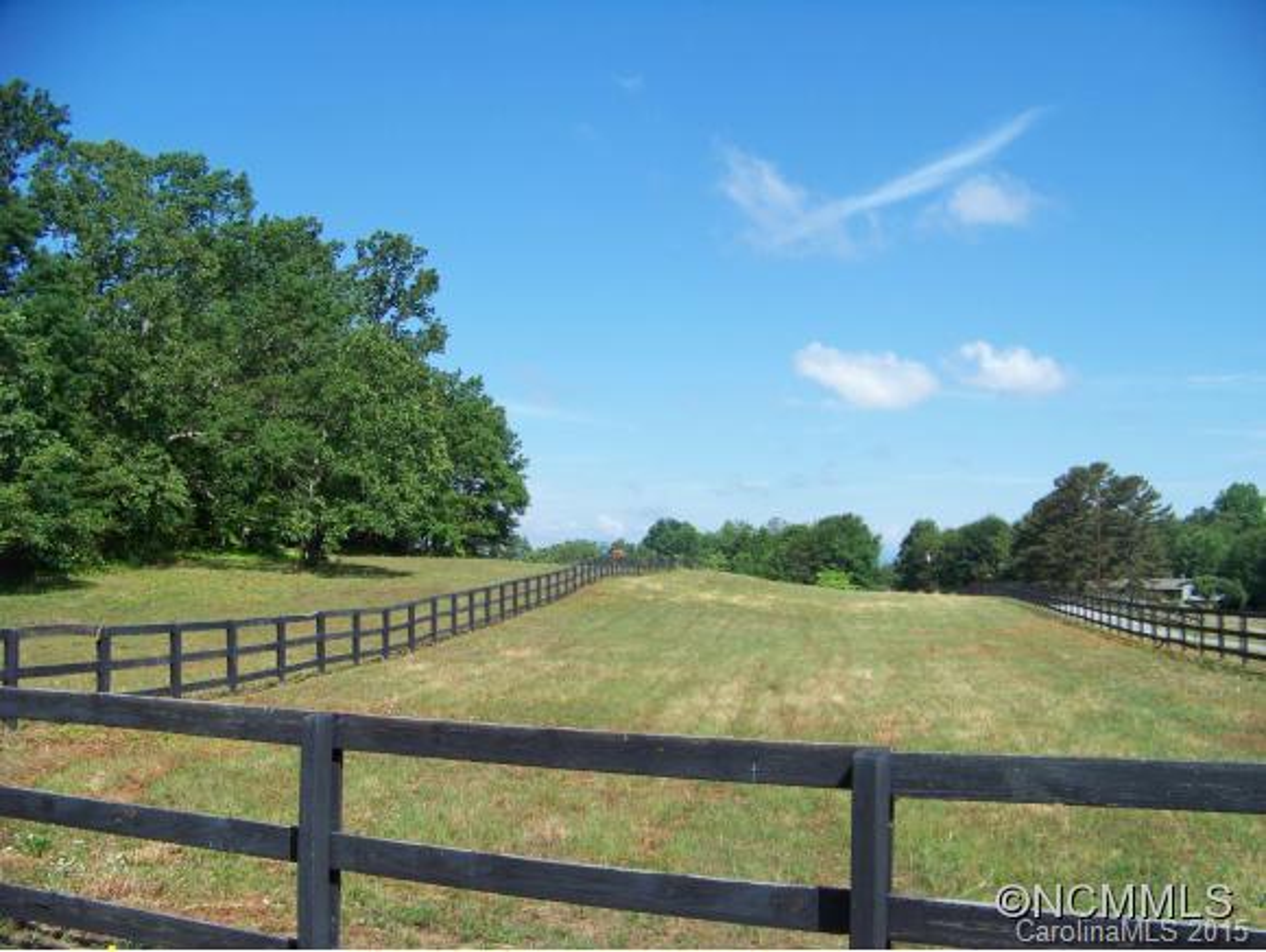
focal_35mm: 36
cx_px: 633
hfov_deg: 51.3
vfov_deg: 39.7
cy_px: 476
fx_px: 1318
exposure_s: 1/1000
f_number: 2.8
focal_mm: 5.85
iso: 67
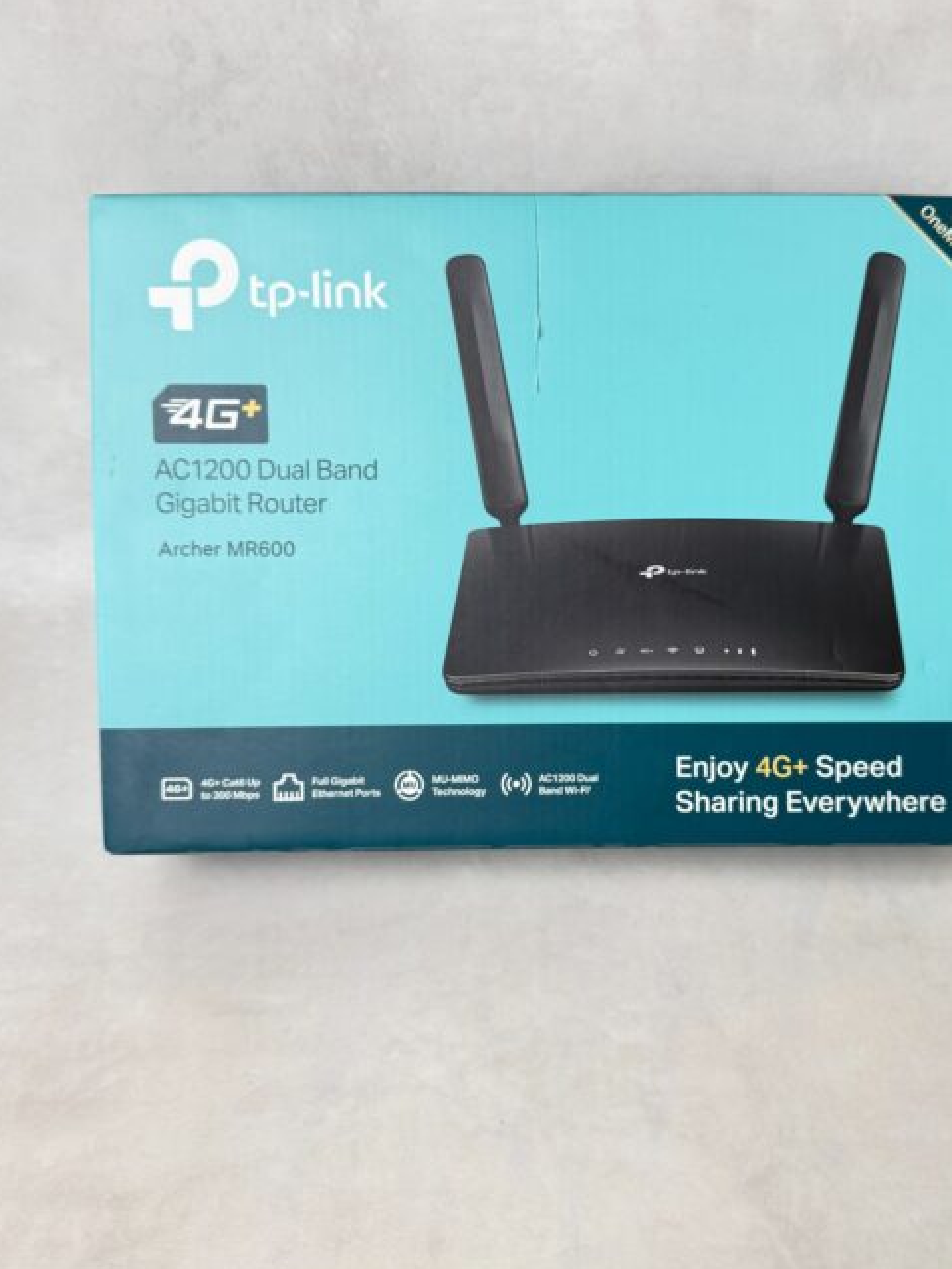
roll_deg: +0.3
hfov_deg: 46.6
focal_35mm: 30
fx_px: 1100
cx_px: 549
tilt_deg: -42.8
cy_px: 623
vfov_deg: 60.0
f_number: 1.78
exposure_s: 1/100
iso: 160
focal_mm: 6.76
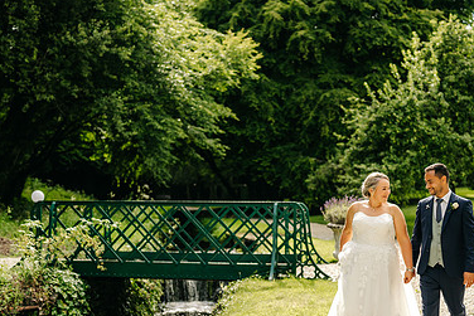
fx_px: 711
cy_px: 236
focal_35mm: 54
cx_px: 270
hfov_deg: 36.8
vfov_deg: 24.8
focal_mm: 35
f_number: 1.4
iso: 100
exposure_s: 1/2500
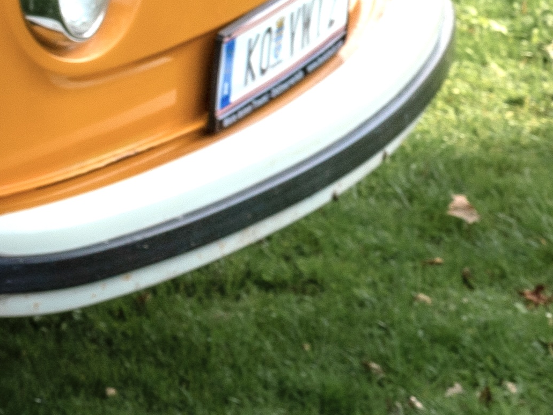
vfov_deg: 4.0
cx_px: -1507
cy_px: -356
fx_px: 5926
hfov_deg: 4.9
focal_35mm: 371
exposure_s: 1/250
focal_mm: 50
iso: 100
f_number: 5.6
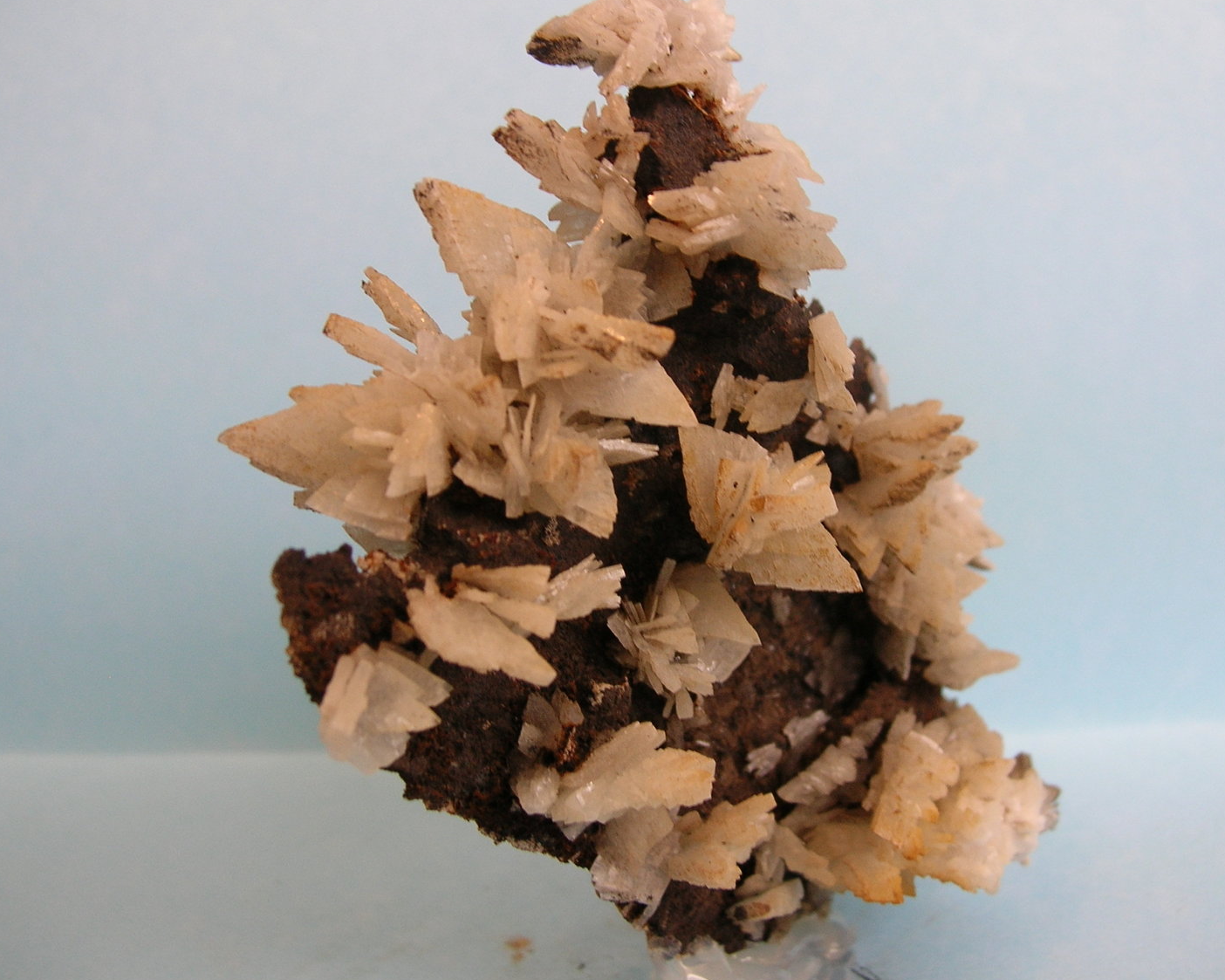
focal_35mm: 40
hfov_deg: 45.7
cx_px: 680
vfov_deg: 37.3
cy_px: 467
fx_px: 1450
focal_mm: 6
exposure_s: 1/12.7
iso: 50
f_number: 2.7
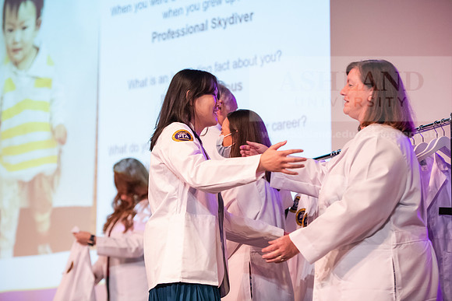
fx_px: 1319
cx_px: 226
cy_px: 150
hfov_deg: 19.5
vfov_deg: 13.0
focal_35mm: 105
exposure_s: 1/200
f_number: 3.2
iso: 4000
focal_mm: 105
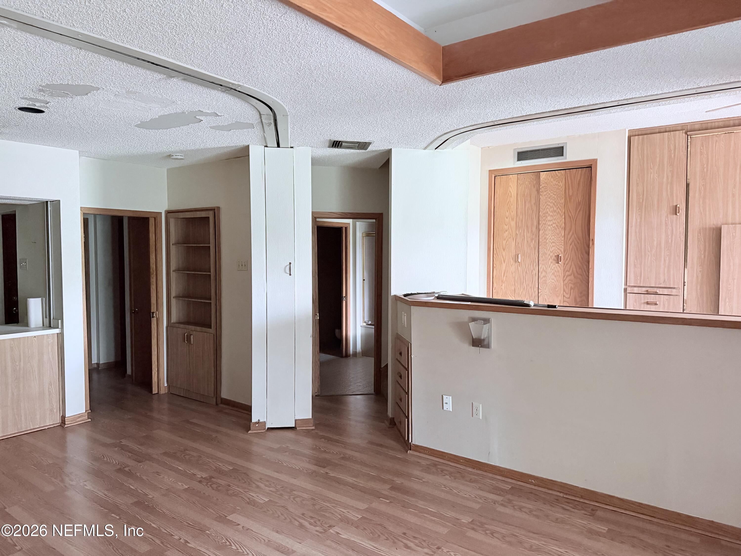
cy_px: 278
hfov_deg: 71.6
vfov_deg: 56.8
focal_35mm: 24
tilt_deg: -3.3
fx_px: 514
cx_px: 370
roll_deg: +0.5
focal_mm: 6.76
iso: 1000
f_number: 1.78
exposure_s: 1/36
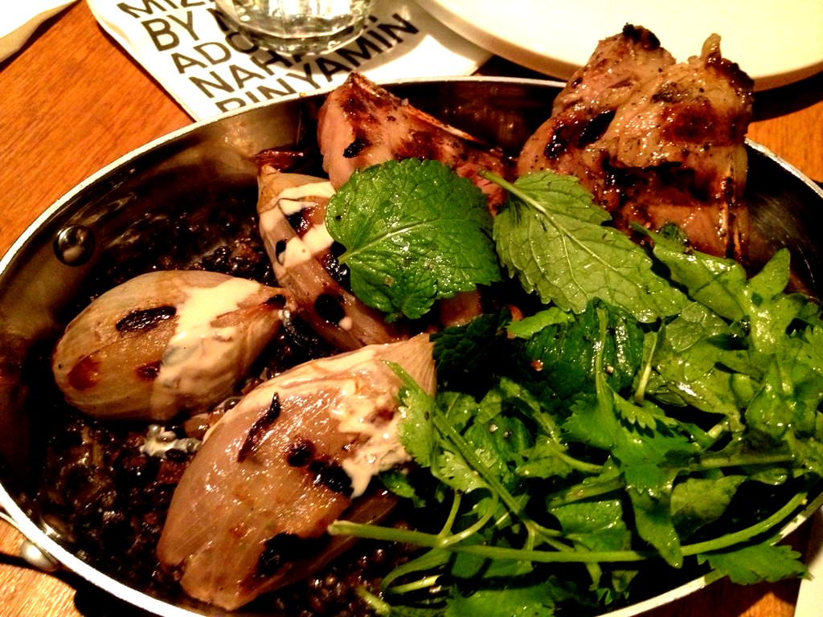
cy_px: 308
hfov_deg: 52.6
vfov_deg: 40.7
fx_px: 832
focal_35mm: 35
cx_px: 412
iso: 640
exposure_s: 1/15
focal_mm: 4.28
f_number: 2.4
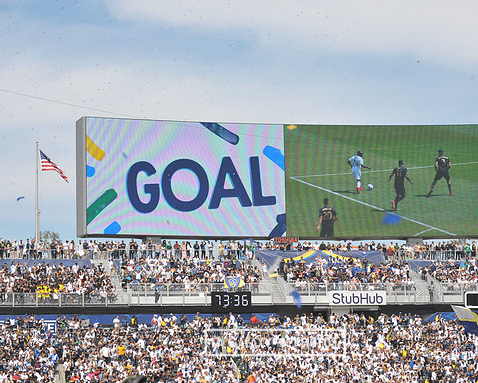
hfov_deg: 16.6
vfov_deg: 13.3
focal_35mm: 116
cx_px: 275
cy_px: 192
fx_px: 1642
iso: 250
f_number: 10
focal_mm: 102
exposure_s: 1/400
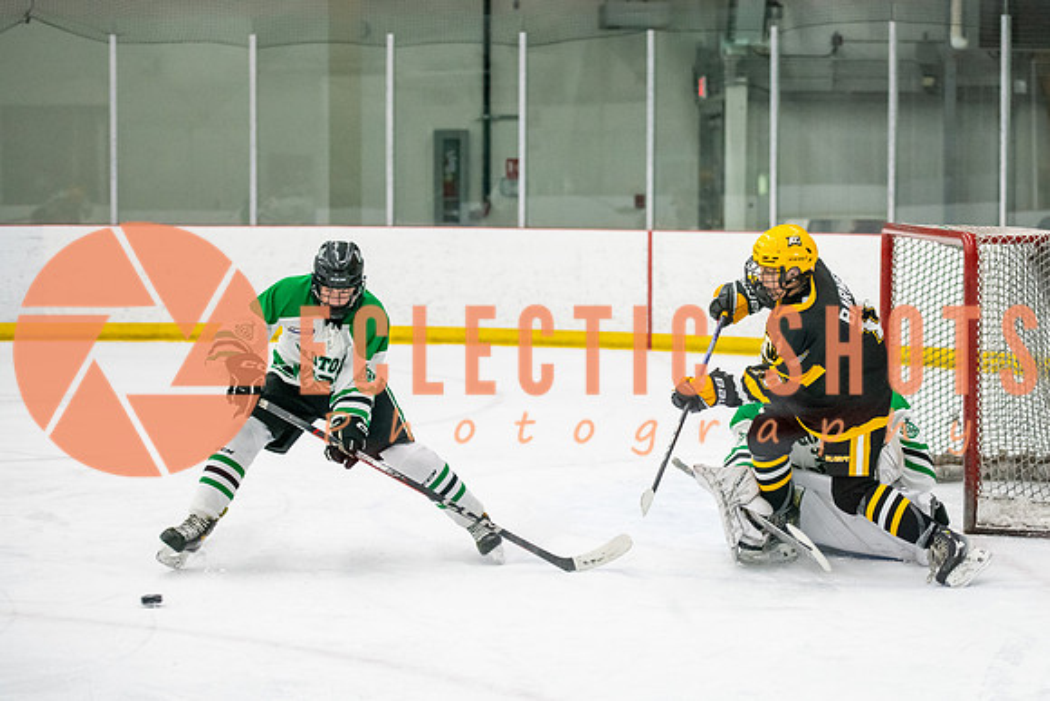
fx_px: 2896
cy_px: 348
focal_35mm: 99
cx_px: 690
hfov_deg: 20.5
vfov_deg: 13.8
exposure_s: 1/800
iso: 4000
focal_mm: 75
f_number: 2.8
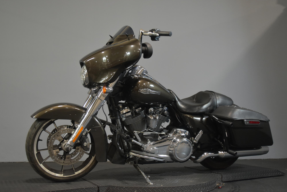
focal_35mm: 39
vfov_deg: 34.2
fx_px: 311
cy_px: 96
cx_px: 144
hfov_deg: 49.5
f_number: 4.2
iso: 1250
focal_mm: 26
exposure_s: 1/30
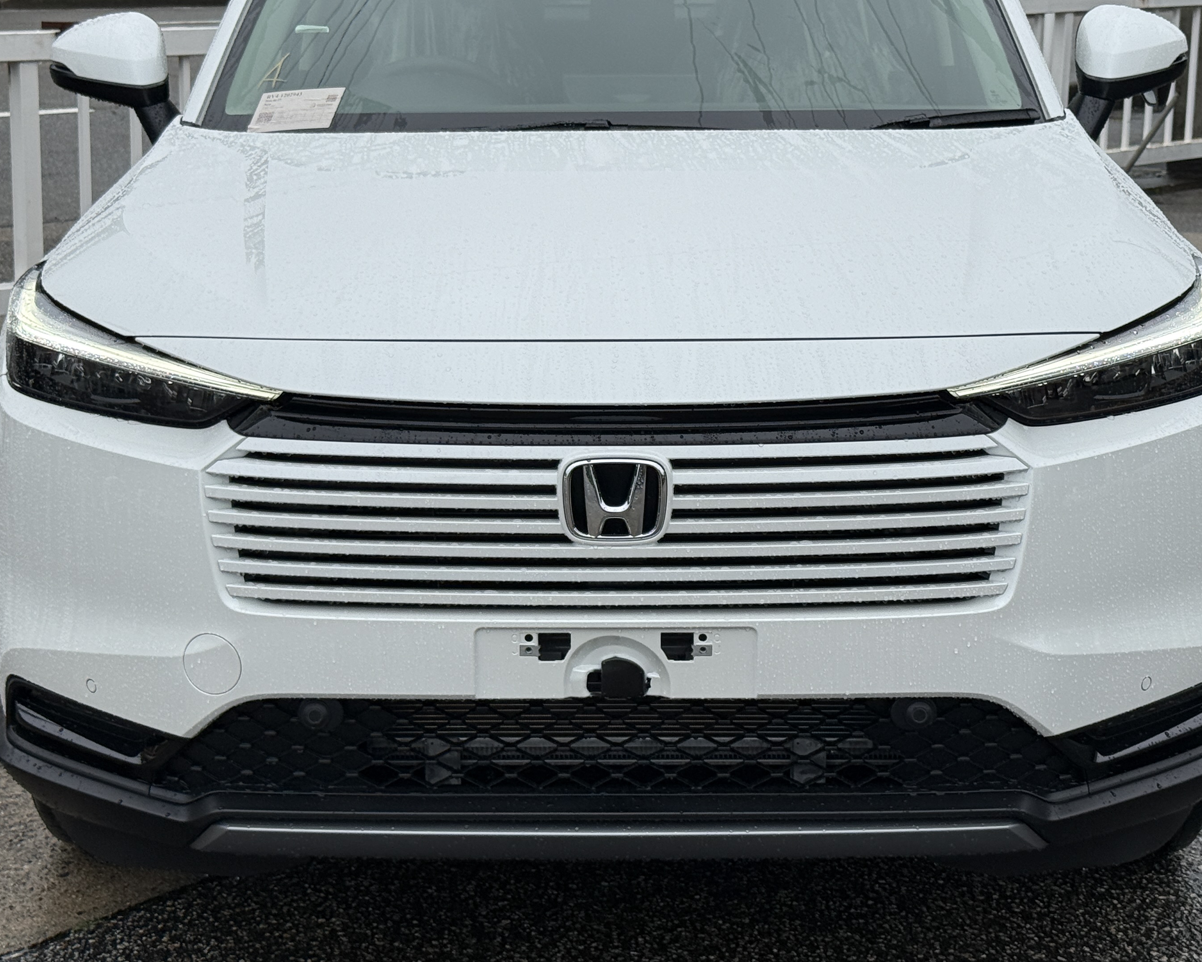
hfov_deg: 27.1
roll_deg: -1.3
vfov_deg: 21.8
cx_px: 614
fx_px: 2490
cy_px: 381
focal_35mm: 70
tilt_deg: -10.4
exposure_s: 1/3226
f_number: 1.78
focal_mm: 6.76
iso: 64
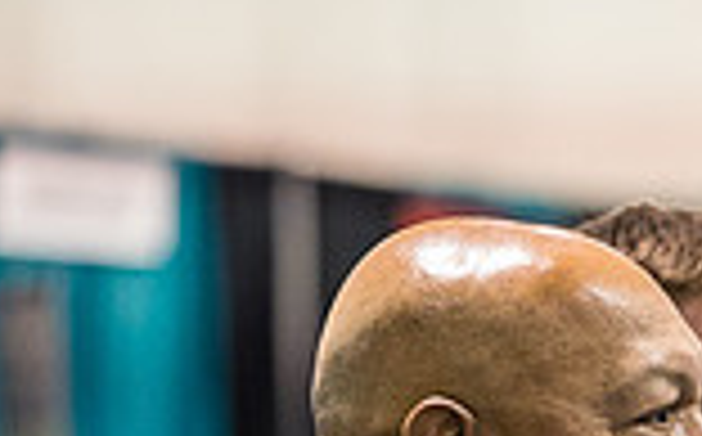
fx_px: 9934
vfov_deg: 2.5
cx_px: 1224
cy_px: 861
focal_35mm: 520
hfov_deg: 4.0
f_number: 3.5
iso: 3200
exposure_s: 1/160
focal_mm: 137
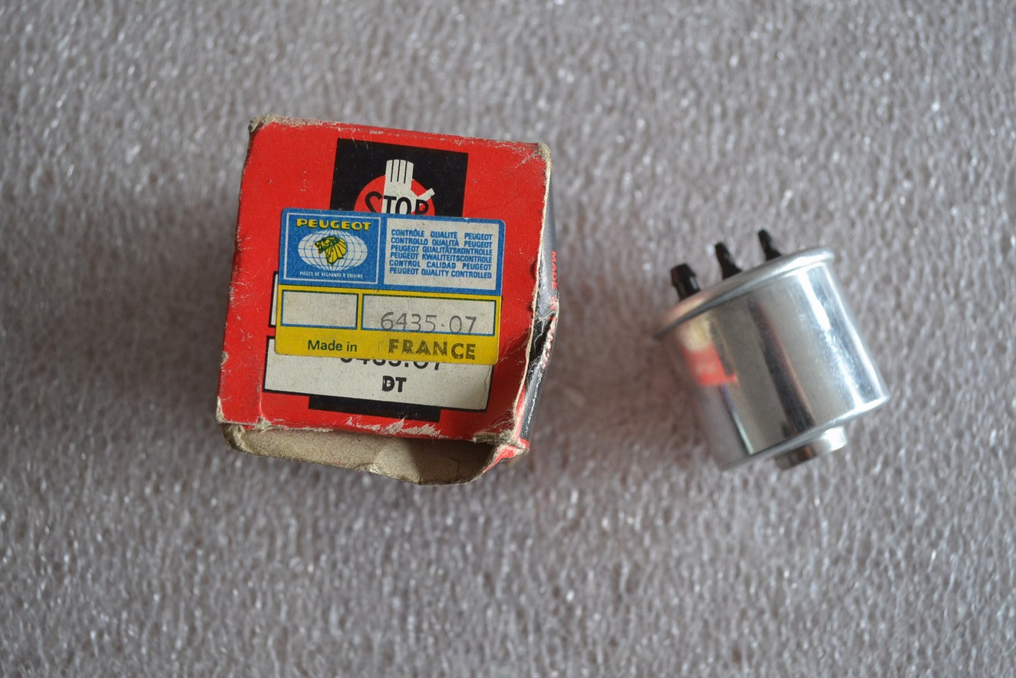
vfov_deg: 26.0
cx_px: 508
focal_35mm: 52
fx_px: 1468
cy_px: 336
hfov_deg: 38.2
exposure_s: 1/60
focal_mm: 34
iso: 900
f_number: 5
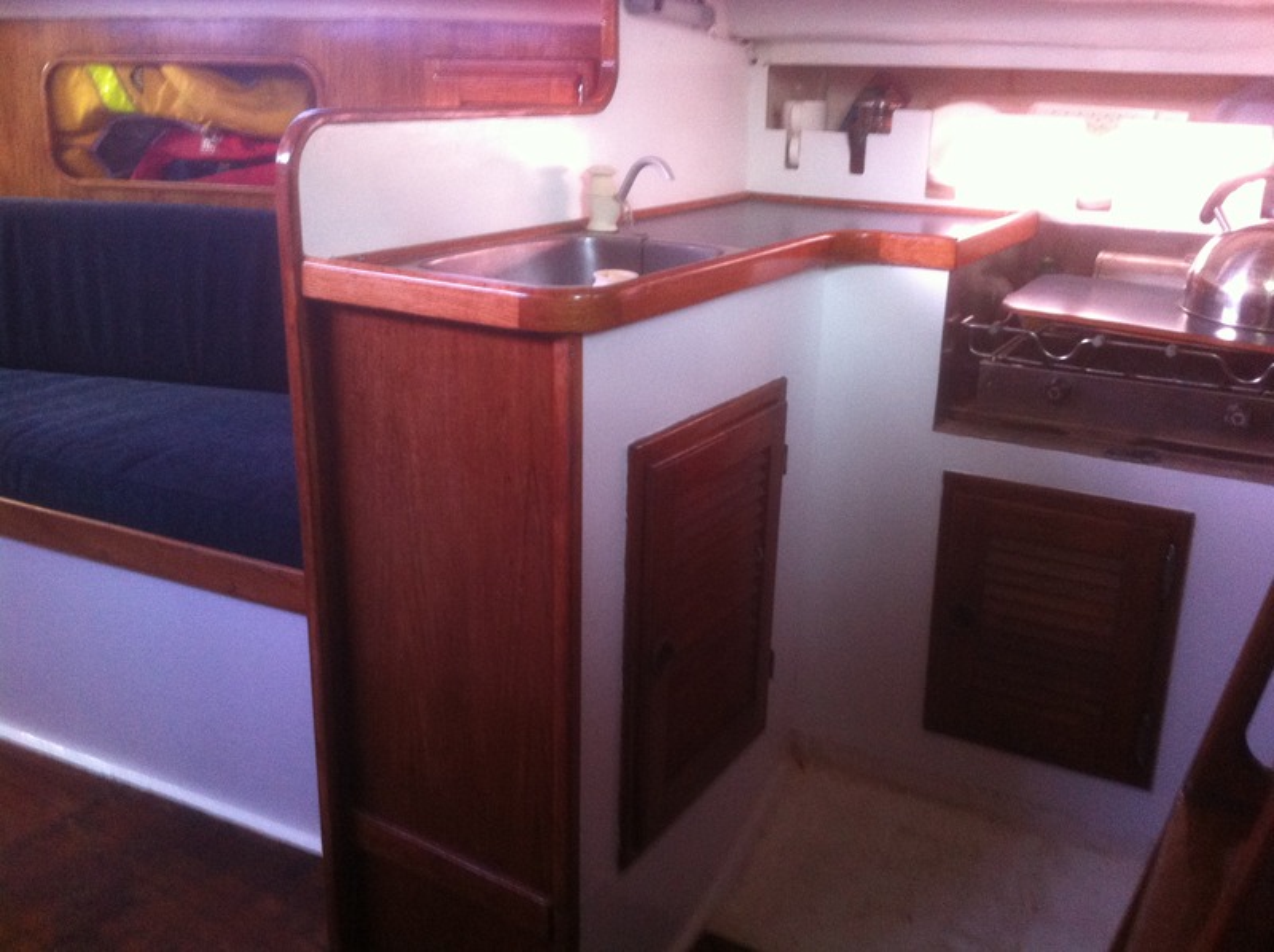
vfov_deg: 40.6
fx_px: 1287
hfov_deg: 52.7
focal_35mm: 35
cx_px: 637
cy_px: 476
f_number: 2.8
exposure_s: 1/17
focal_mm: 3.85
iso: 320
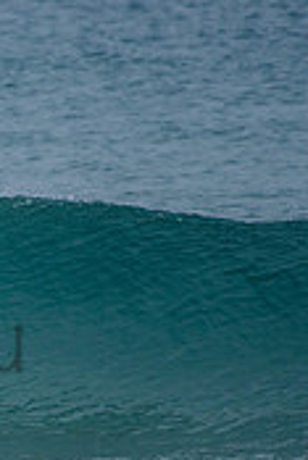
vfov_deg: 1.3
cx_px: -255
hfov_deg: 0.9
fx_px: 20338
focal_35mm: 1588
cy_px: 311
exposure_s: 1/2000
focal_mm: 480
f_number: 5.6
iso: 320
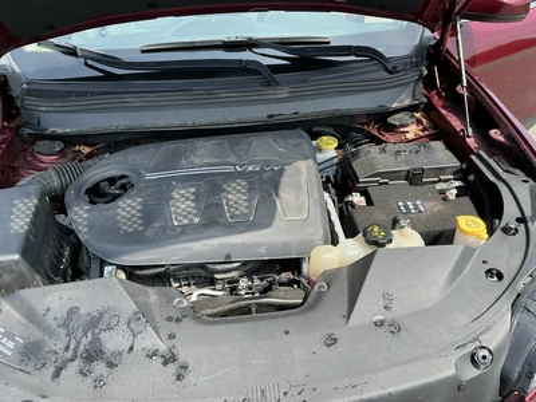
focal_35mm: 28
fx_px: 434
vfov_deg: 49.7
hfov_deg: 63.4
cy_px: 201
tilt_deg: -37.7
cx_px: 268
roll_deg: -1.1
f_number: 1.8
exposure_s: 1/495
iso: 25
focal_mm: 3
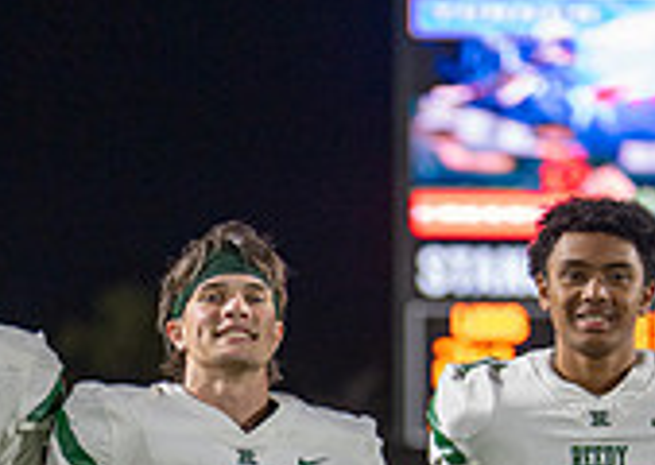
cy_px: 667
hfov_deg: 10.6
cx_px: 288
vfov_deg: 7.4
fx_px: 3527
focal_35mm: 190
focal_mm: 50
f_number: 1.2
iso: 400
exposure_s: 1/640
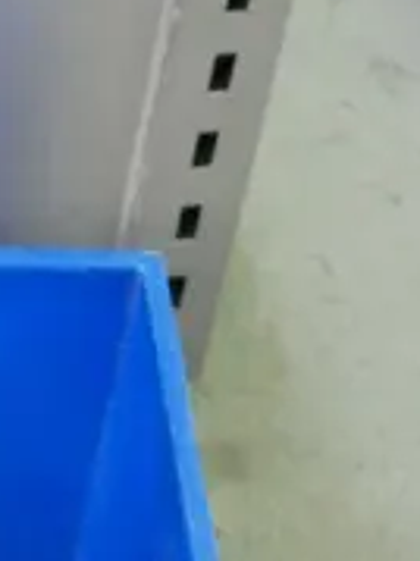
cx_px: -558
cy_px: -439
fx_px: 2786
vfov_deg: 10.8
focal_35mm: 172
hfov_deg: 8.0
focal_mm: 15
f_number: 3.7
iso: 2000
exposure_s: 1/60
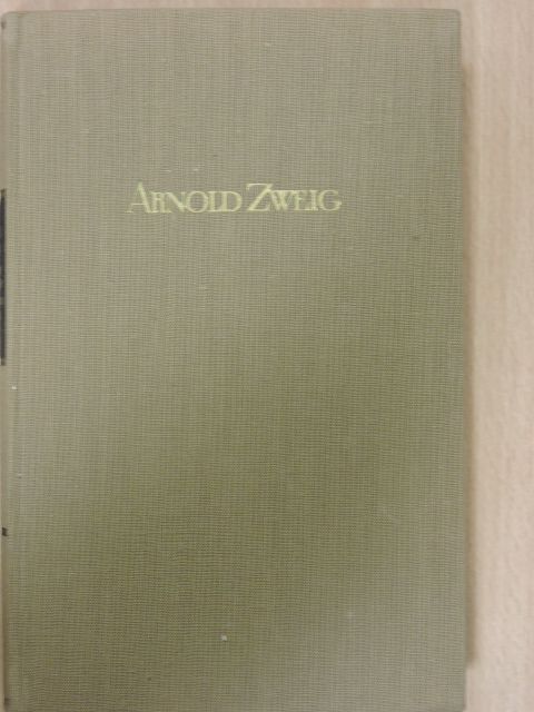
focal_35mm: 70
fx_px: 1440
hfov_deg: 21.0
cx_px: 267
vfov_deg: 27.8
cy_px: 356
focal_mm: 12.5
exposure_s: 1/10
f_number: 4.5
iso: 400
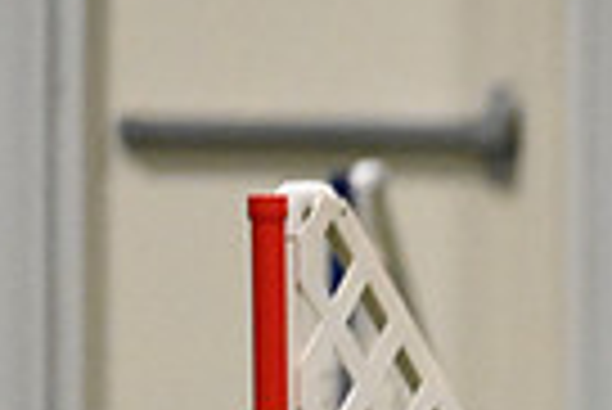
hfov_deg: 2.4
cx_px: 1282
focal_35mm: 853
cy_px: 653
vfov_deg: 1.6
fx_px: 14516
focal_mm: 200
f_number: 3.2
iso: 12800
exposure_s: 1/800
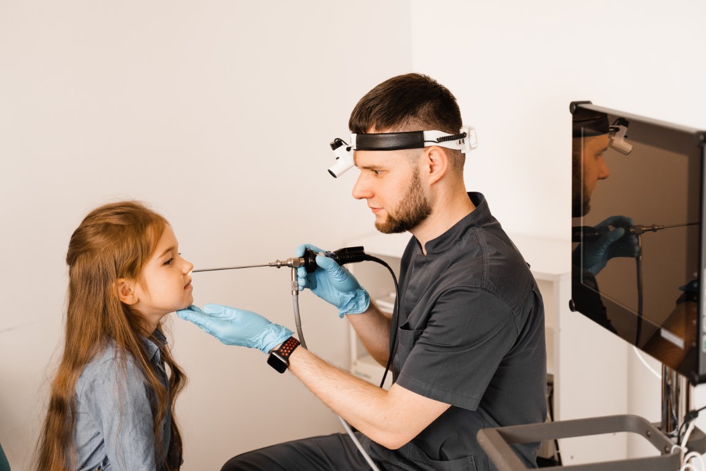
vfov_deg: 22.6
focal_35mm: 60
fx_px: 1177
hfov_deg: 33.4
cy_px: 236
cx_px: 353
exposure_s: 1/250
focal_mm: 60
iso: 640
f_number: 3.5
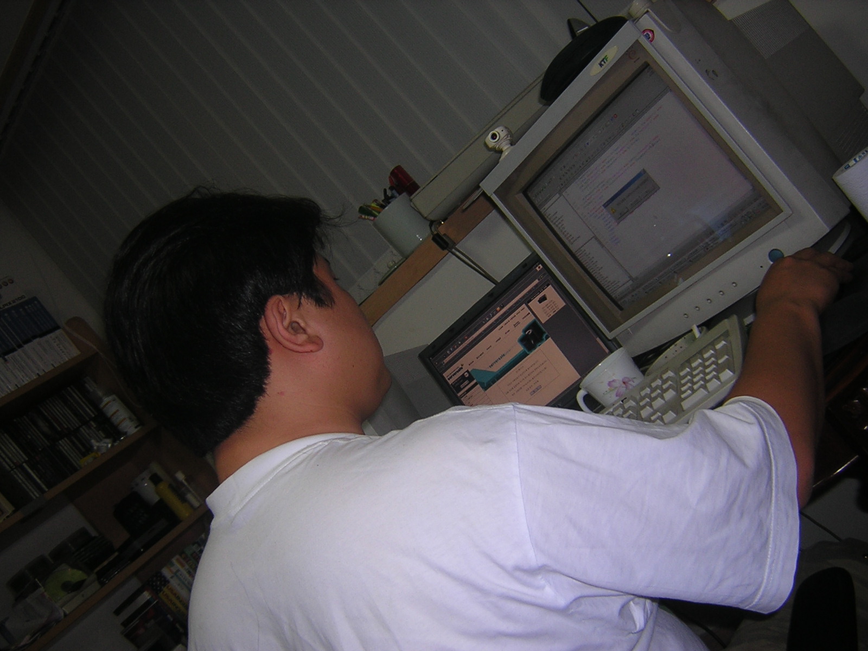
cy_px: 326
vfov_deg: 39.7
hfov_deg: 51.4
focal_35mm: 36
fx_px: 903
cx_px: 434
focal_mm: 4.7
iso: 100
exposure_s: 1/60.1
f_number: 2.6
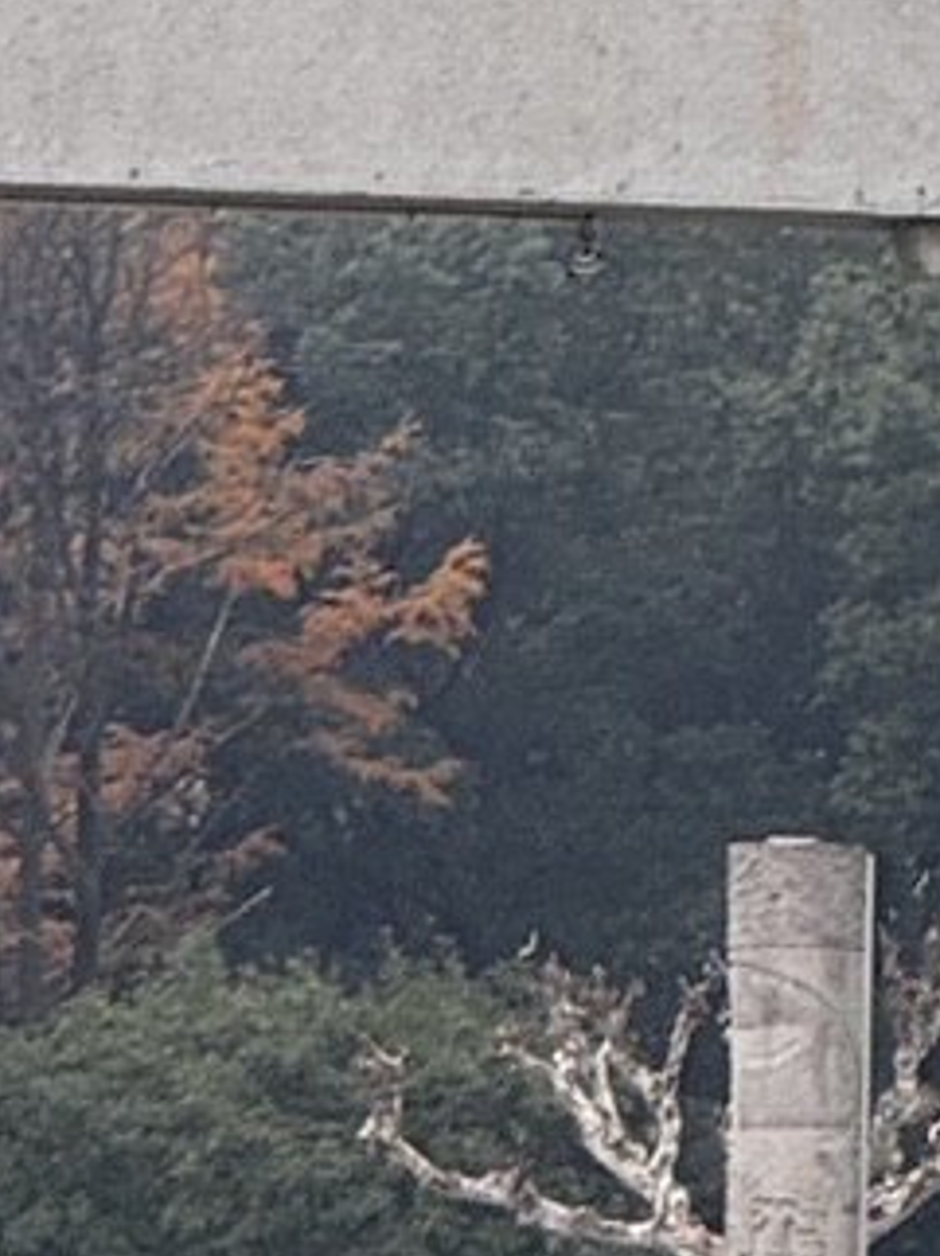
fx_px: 17366
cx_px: 484
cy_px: -616
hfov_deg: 3.1
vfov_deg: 4.1
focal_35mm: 479
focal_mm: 9
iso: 50
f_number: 2.8
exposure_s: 1/99
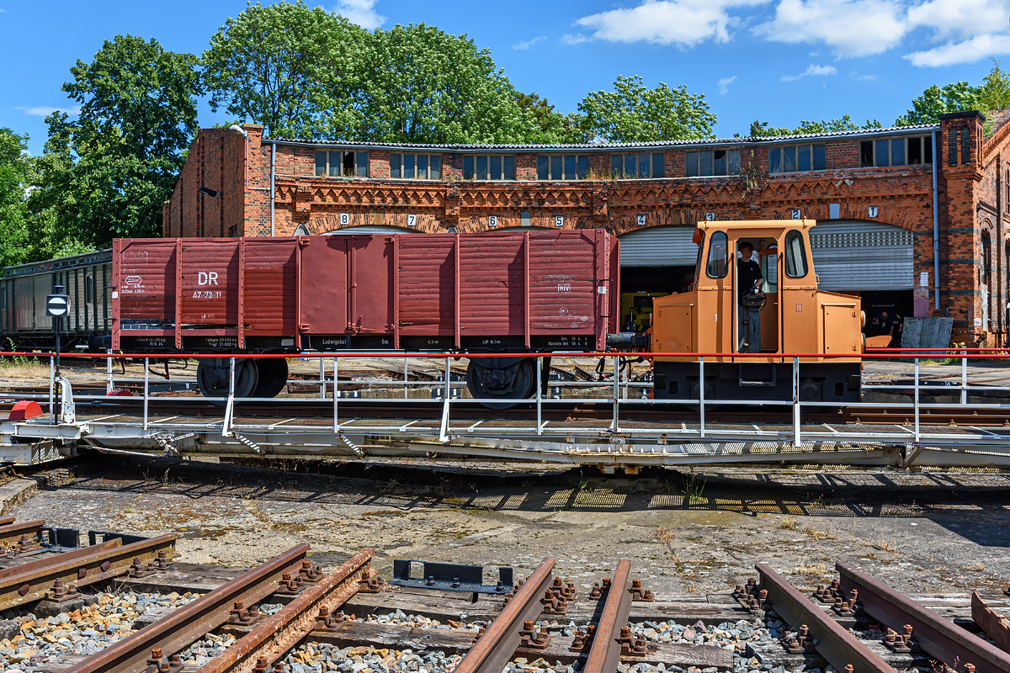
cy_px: 336
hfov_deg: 57.2
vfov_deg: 40.0
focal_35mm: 33
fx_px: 926
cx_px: 505
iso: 200
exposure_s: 1/640
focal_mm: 22
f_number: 7.1
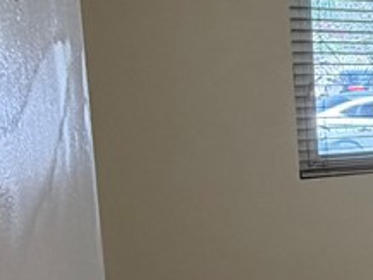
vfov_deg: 22.3
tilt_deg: -6.9
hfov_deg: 20.6
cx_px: 670
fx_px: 712
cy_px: 139
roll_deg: -0.6
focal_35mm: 66
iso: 160
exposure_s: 1/120
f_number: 2.2
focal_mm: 2.22
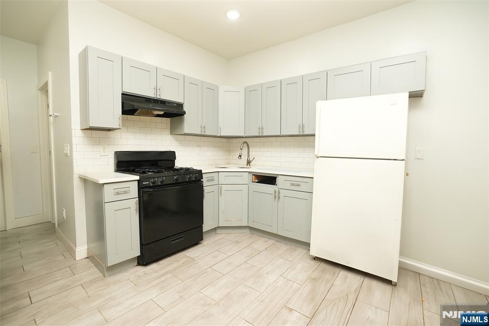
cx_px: 244
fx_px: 204
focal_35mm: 15
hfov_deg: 100.4
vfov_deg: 77.3
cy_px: 163
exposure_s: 1/60
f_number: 5
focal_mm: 10
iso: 400
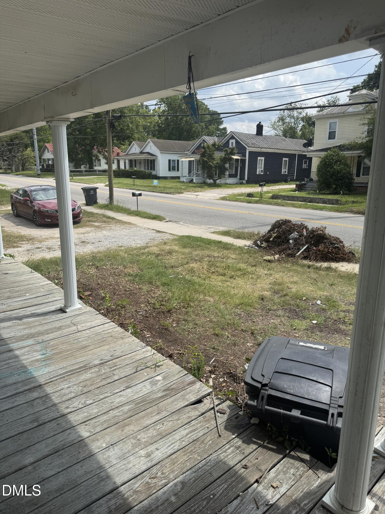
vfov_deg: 71.6
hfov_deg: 56.8
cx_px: 192
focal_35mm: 24
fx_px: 356
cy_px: 257
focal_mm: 6.76
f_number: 1.78
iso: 80
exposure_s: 1/4049
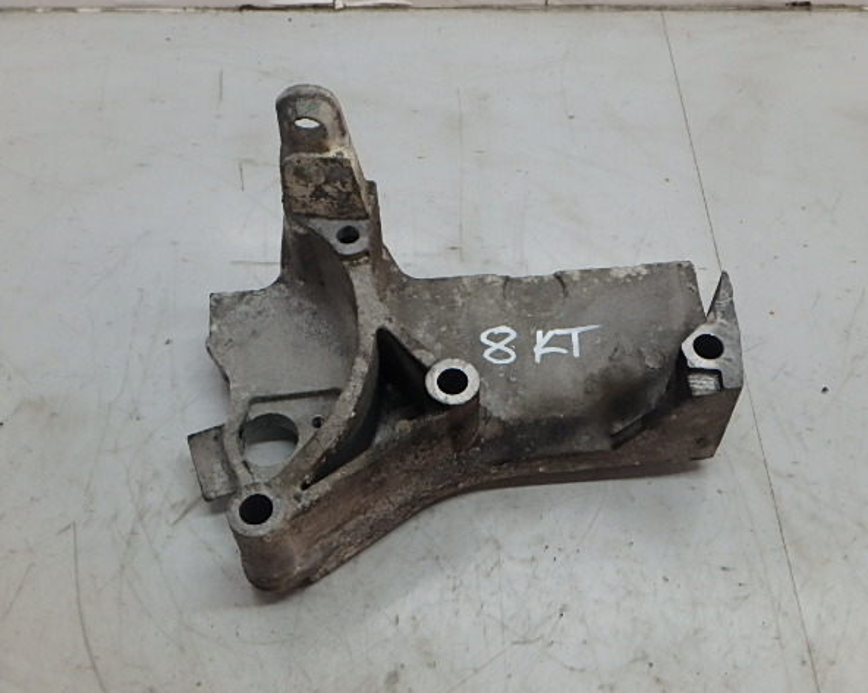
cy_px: 344
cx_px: 457
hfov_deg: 47.9
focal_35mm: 38
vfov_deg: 39.1
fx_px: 976
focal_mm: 6.4
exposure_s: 1/40
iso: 320
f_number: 5
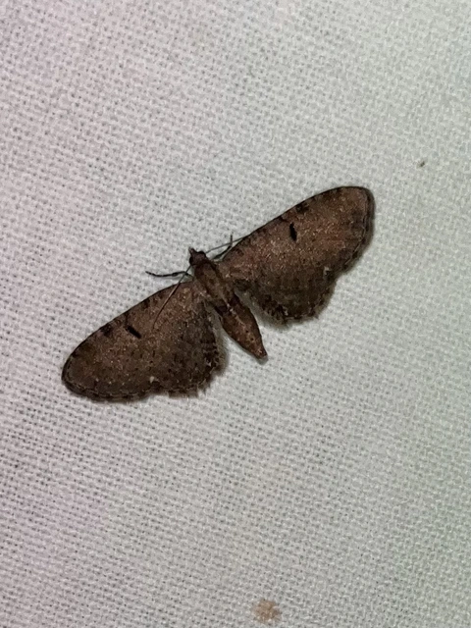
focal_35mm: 26
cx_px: 236
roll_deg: +24.8
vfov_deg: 67.3
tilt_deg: -1.8
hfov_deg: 53.1
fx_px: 472
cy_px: 314
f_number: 1.6
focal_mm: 5.1
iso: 32
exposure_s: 1/10870
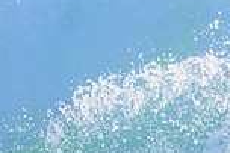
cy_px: 81
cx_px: 421
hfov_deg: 0.9
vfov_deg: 0.6
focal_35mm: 2340
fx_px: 14934
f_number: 5.6
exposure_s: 1/2000
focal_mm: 500
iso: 320
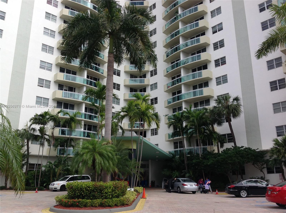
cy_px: 106
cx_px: 143
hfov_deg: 52.7
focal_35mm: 35
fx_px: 289
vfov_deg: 40.6
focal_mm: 4.28
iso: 50
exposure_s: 1/975
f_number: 2.4
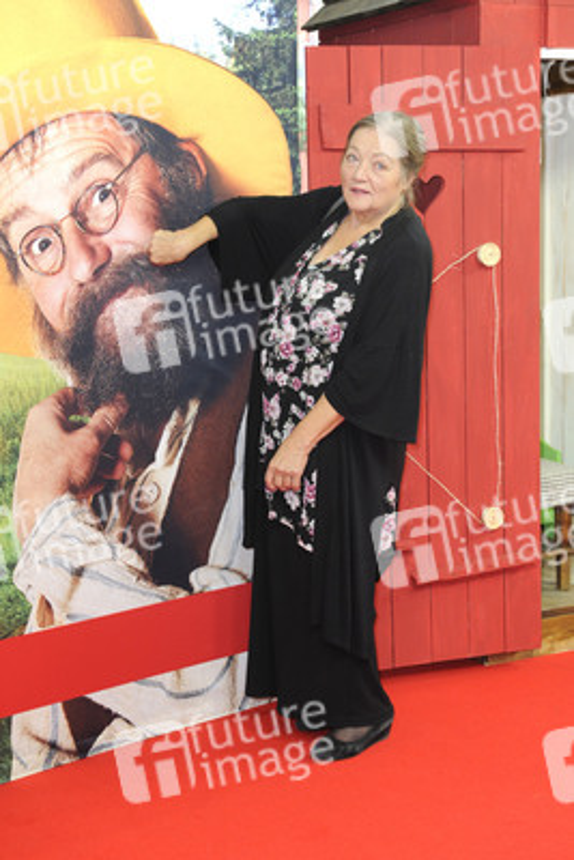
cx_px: 287
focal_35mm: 56
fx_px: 1338
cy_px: 430
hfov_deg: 24.2
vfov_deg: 35.6
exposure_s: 1/160
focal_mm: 56
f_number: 6.3
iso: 1600
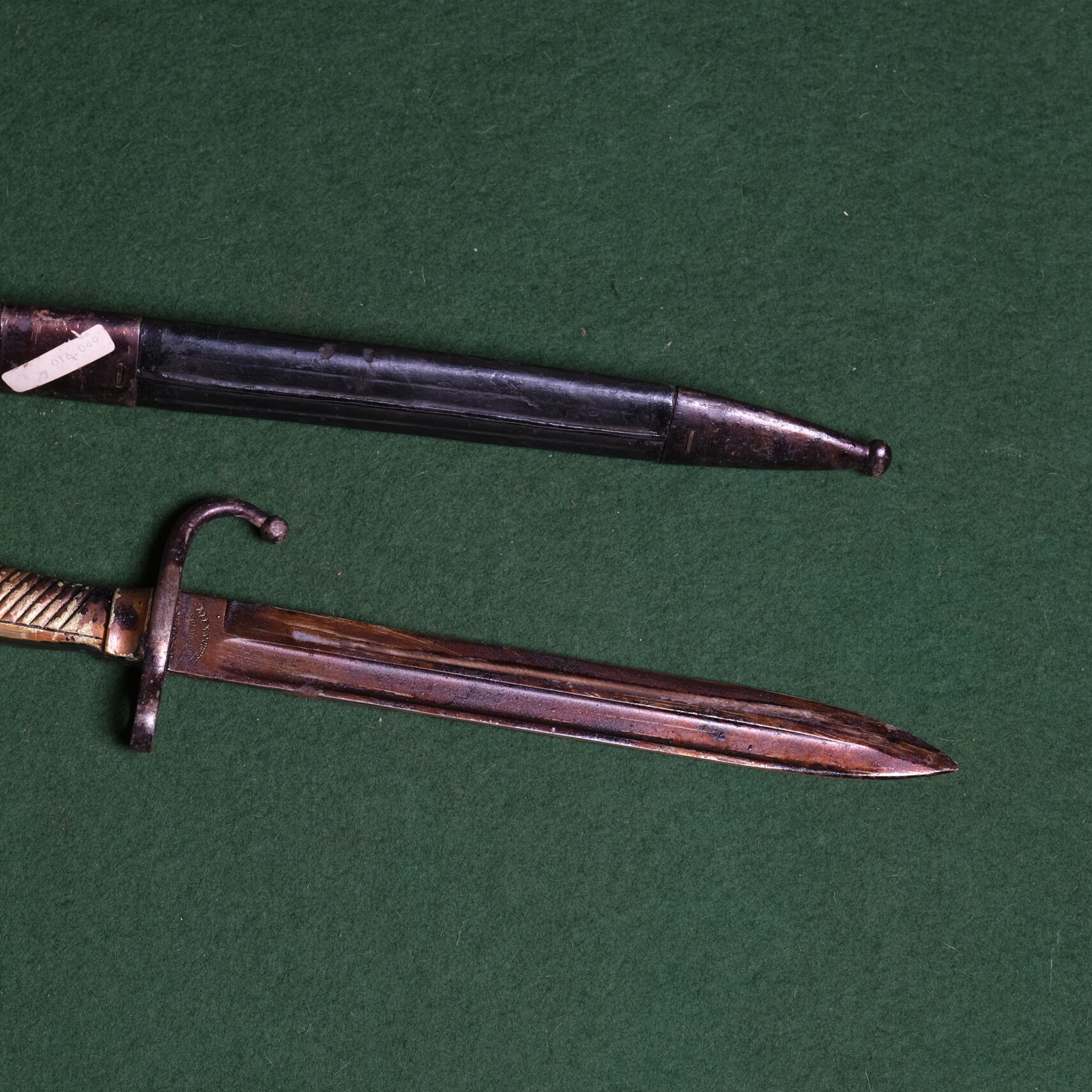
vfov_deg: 16.4
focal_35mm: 106
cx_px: 348
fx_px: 3783
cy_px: 546
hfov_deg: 16.4
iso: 320
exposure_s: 1/160
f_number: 5
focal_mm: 55
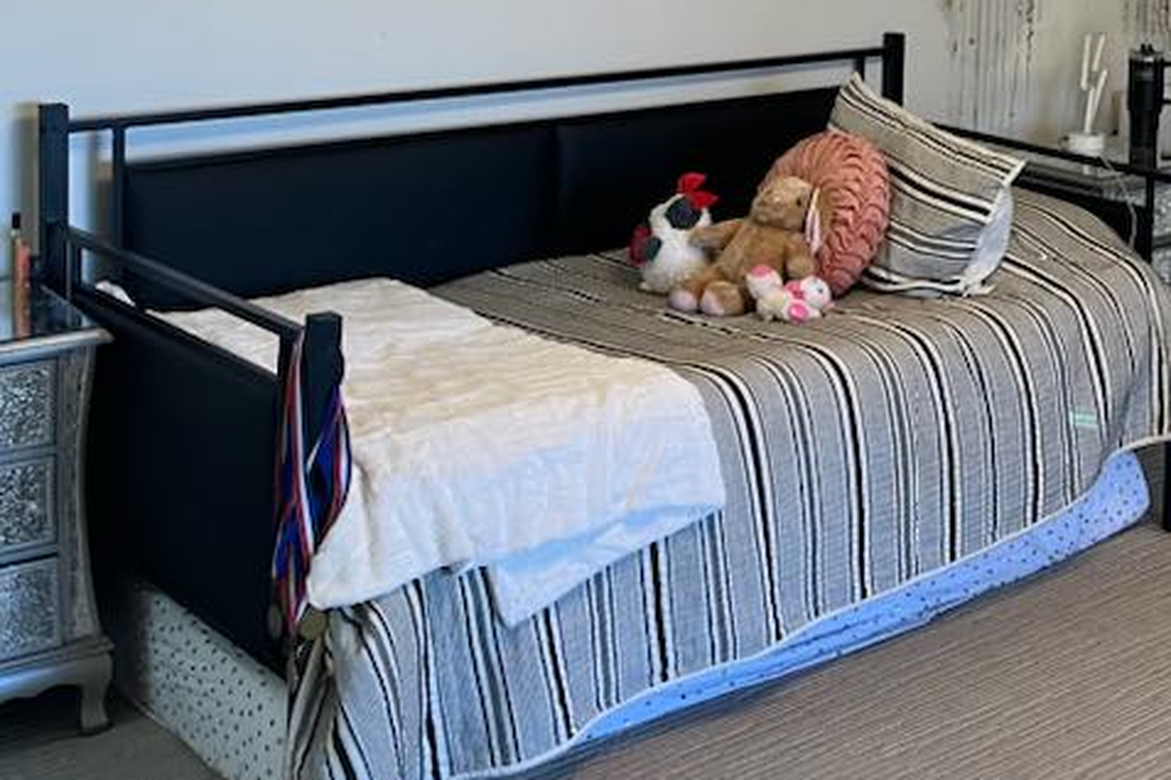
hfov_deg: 31.4
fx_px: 1886
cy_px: -86
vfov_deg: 22.1
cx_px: 1215
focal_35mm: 58
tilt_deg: -4.1
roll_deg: -2.6
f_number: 1.6
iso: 80
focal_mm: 5.1
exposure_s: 1/60
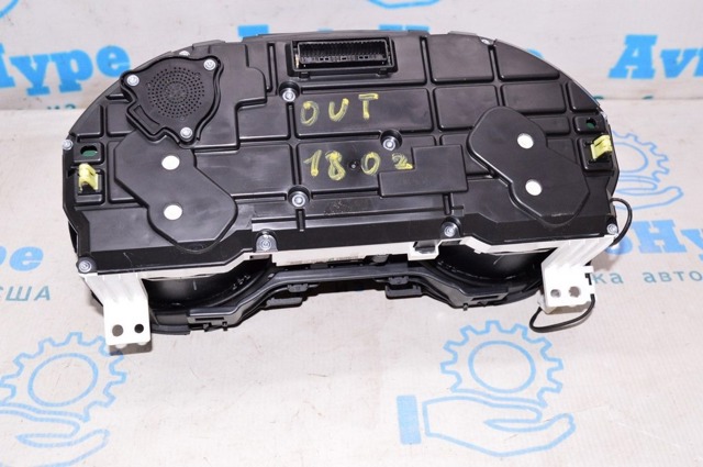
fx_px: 848
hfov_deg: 45.0
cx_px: 352
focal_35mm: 44
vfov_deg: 30.8
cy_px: 234
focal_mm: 29
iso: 1600
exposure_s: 1/125
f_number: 8
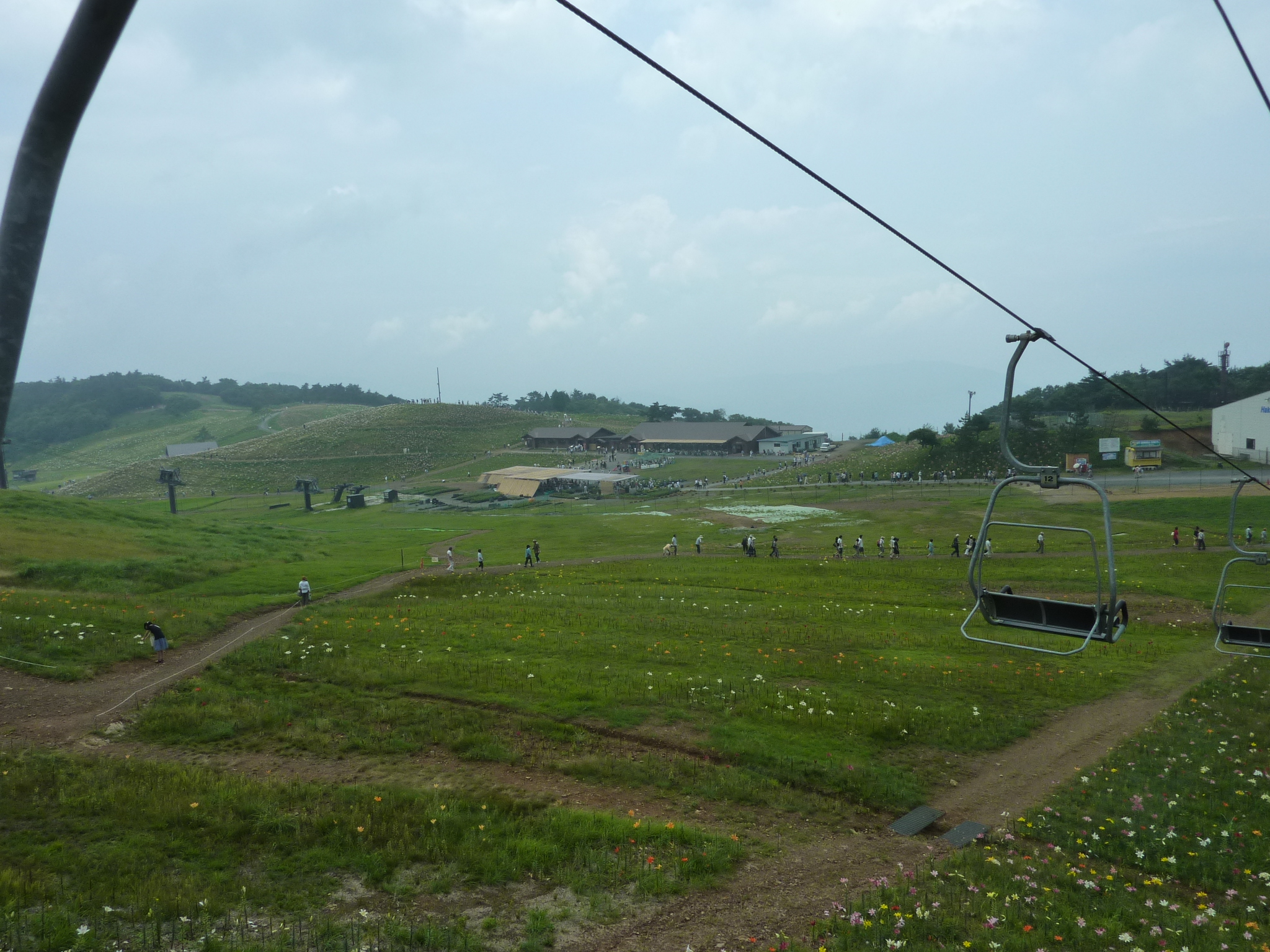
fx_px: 917
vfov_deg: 54.9
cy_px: 476
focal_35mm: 25
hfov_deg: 69.4
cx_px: 635
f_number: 5
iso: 125
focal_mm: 4.1
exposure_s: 1/400
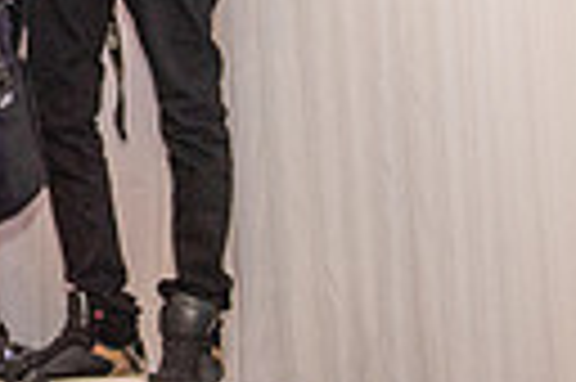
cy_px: -231
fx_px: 2748
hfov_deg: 11.3
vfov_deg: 7.8
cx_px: -405
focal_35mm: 172
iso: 1000
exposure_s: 1/160
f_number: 2.8
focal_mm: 38
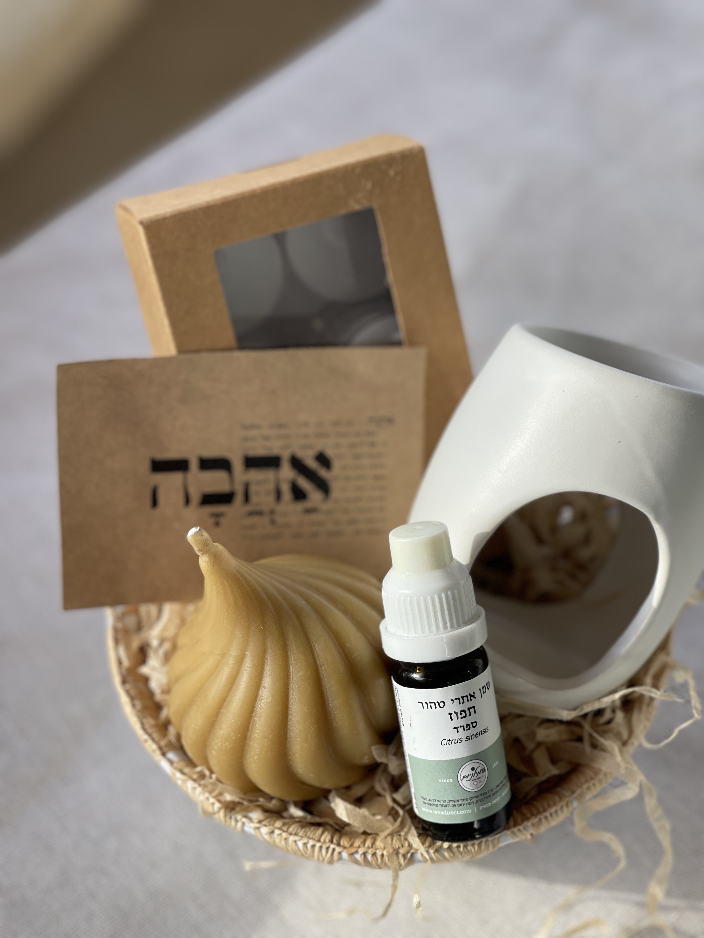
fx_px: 1735
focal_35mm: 64
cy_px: 469
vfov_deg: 30.3
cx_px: 352
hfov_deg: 22.9
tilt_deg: -53.2
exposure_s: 1/176
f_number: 2.2
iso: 25
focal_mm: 7.5
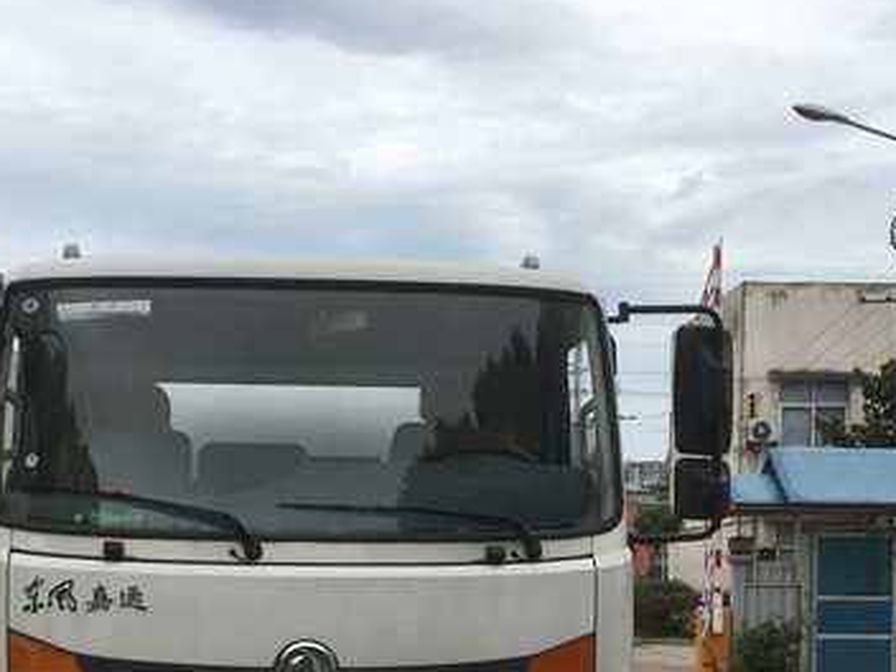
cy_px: 593
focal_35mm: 56
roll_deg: -0.9
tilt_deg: -1.0
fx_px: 1450
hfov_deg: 34.2
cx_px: 346
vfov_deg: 25.4
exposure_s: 1/1972
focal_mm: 4.15
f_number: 2.2
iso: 25
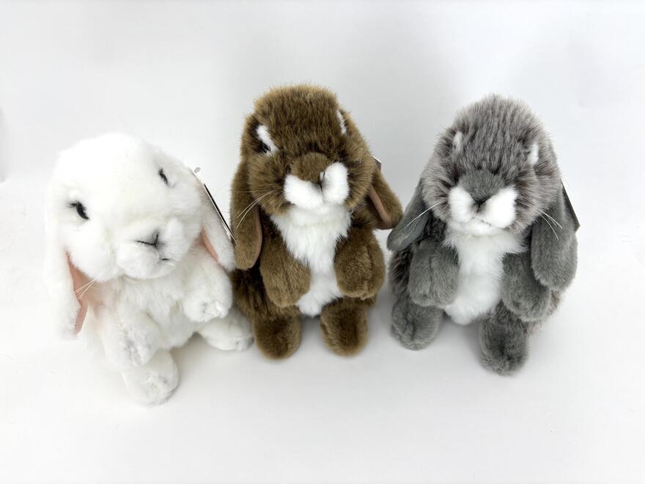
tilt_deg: -48.2
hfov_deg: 67.3
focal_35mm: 26
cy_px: 242
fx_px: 484
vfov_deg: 53.1
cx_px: 322
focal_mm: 5.96
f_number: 1.6
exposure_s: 1/100
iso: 32
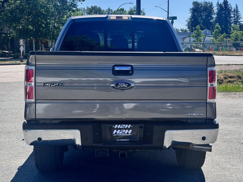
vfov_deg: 30.3
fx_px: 337
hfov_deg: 39.7
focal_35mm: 48
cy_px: 91
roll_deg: +1.1
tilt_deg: -3.4
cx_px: 122
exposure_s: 1/1366
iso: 64
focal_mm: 6.76
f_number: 1.78
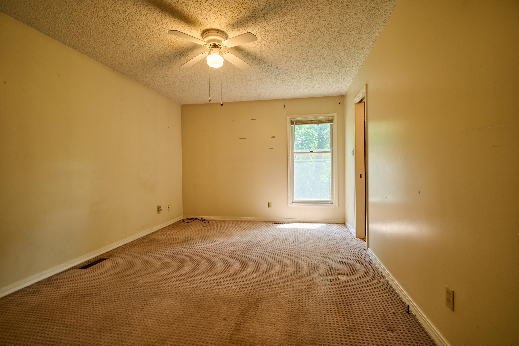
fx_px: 231
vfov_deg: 73.7
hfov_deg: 96.7
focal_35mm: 16
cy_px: 173
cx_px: 260
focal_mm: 16
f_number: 3.2
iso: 1000
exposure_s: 1/1250
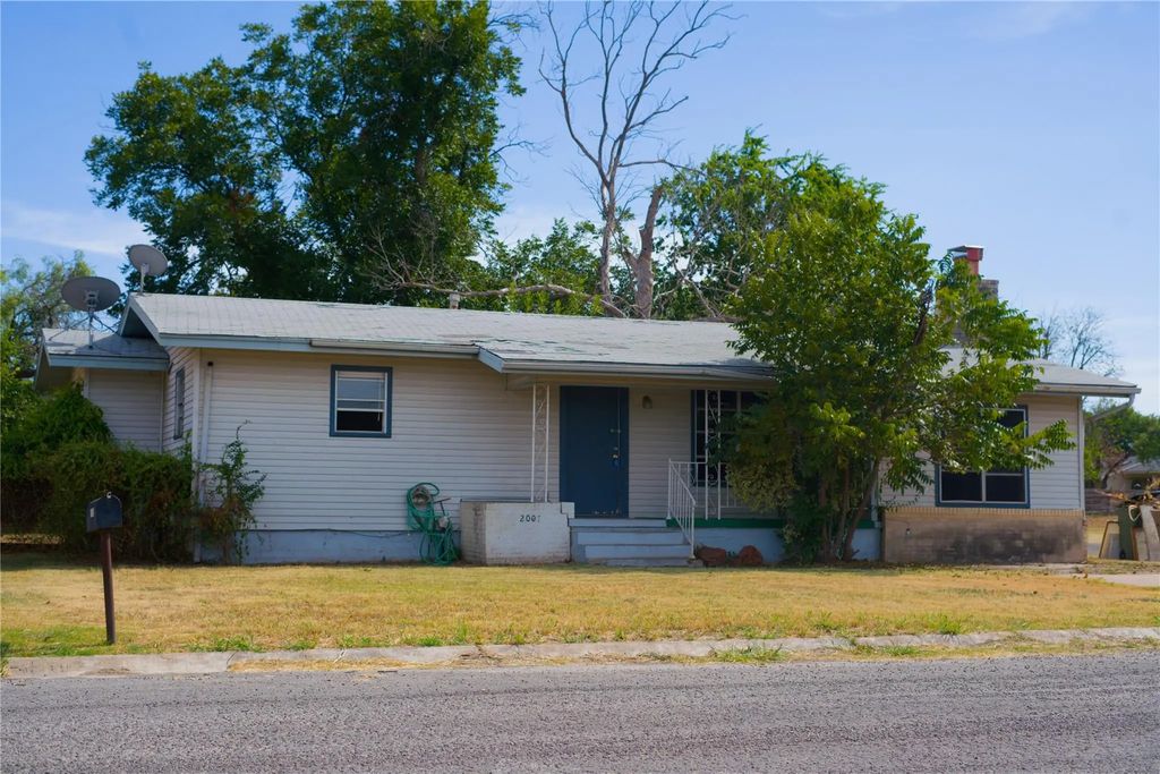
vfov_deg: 27.0
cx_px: 580
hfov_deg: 39.6
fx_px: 1611
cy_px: 387
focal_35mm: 50
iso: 320
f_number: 5
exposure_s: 1/1000
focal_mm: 50
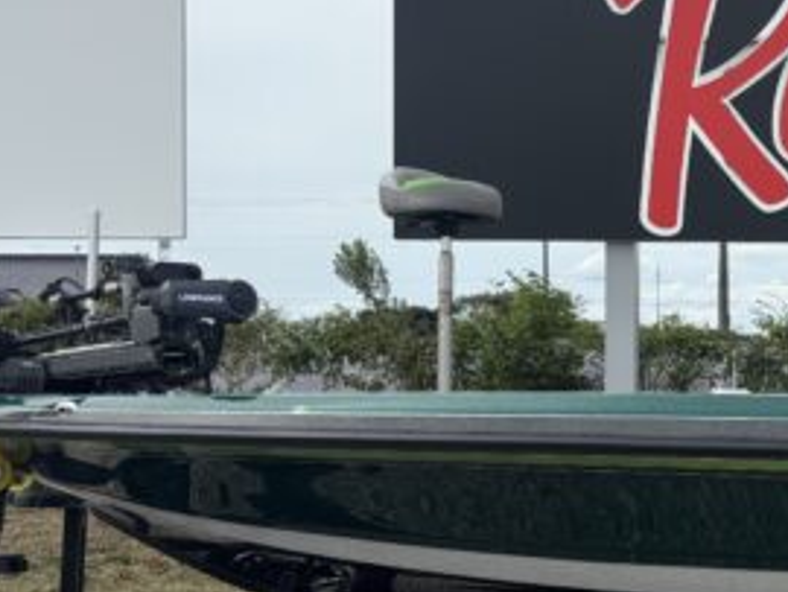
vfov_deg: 19.1
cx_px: 1004
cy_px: 356
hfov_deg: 22.8
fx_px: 1754
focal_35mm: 77
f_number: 1.6
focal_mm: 5.96
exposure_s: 1/3413
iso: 50
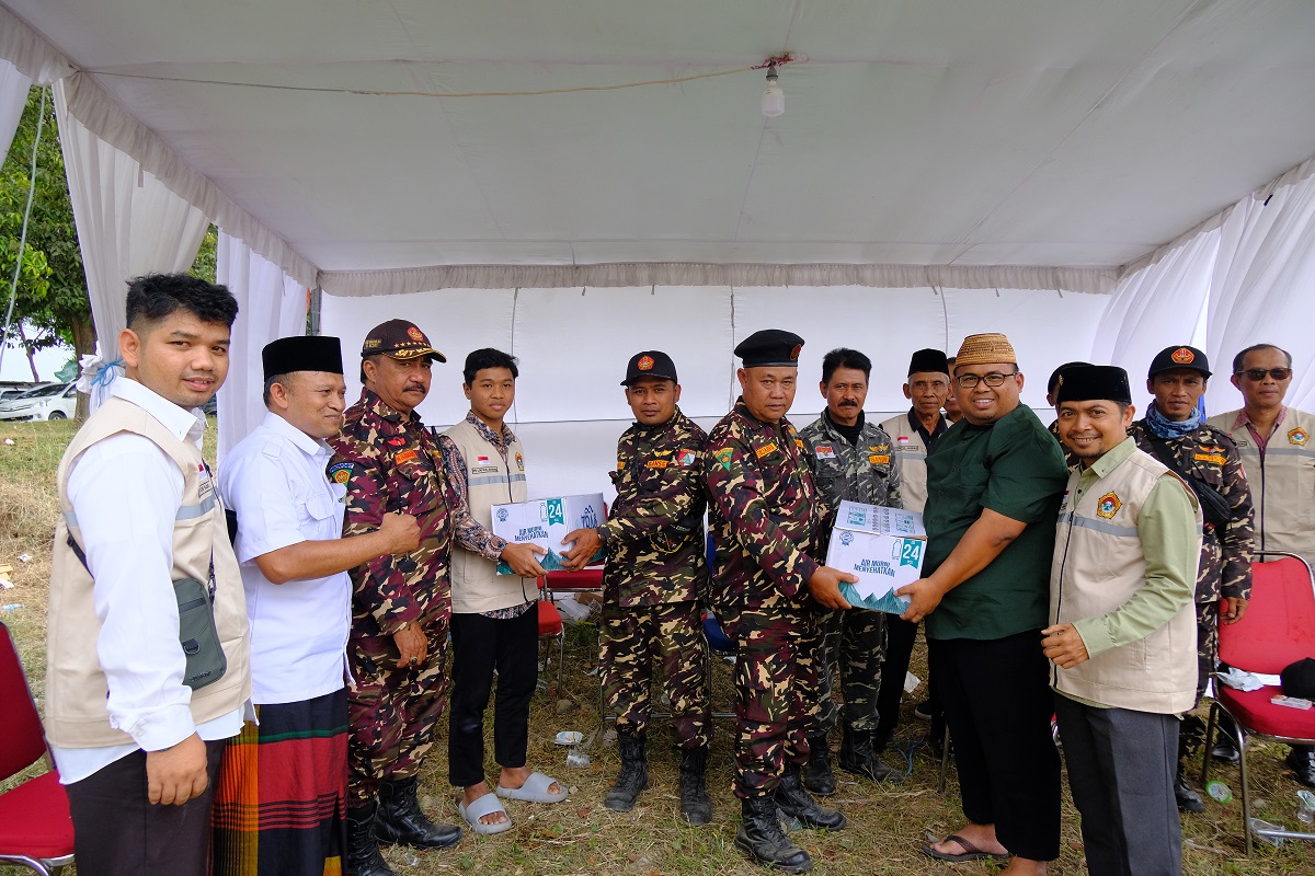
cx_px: 658
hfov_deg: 76.1
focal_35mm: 23
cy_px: 438
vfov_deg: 55.1
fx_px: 840
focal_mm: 15
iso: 800
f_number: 4.5
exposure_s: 1/1000
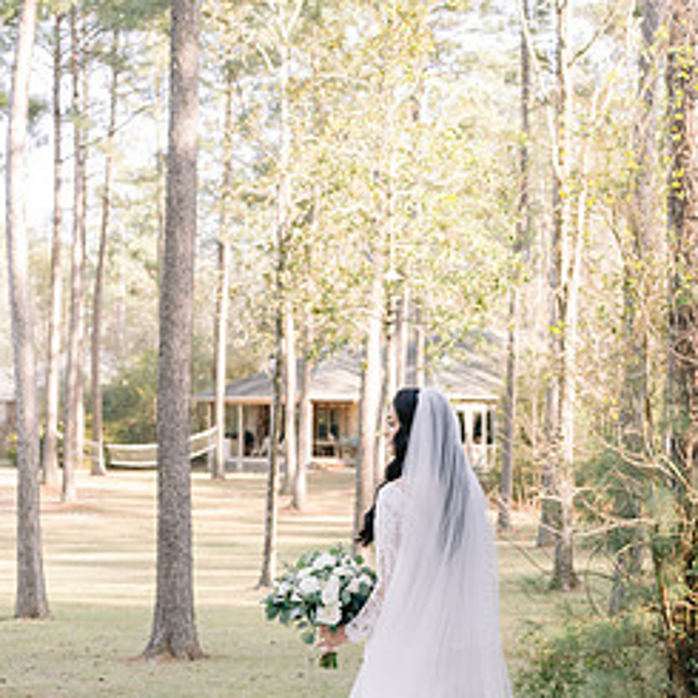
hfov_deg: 22.2
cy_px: 450
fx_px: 1779
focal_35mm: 78
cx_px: 319
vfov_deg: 22.1
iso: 400
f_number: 4
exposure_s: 1/200
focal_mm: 50
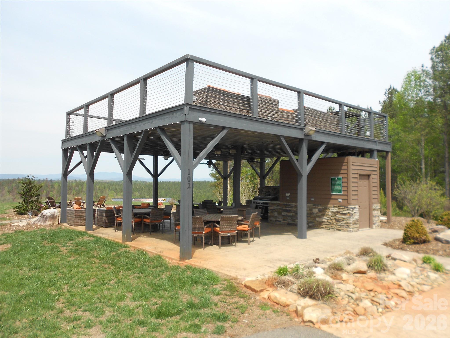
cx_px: 225
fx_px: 338
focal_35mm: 26
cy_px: 169
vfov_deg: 53.1
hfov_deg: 67.3
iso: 80
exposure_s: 1/640
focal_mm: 4.6
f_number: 3.2
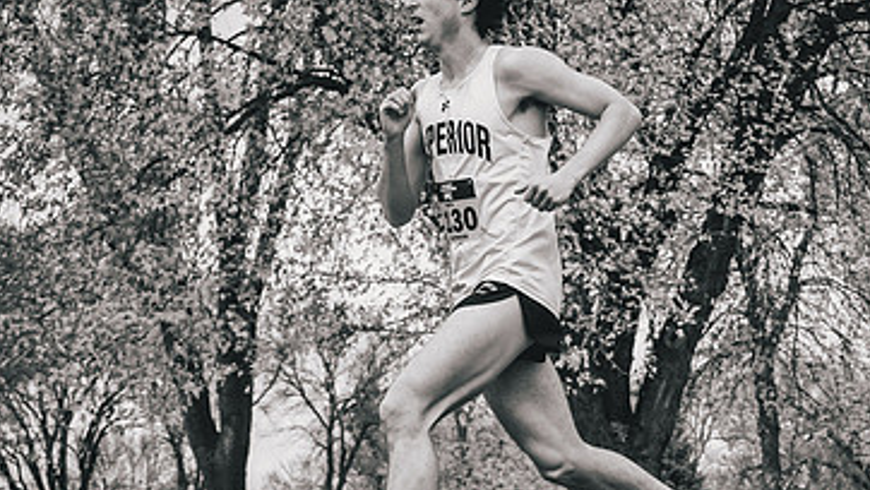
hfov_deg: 23.6
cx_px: 676
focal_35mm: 89
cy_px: 318
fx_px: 2054
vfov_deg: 13.6
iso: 400
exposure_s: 1/800
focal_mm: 50
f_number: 6.3
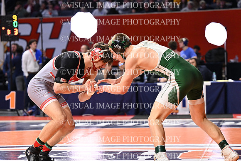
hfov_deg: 16.3
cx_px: 120
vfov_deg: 10.9
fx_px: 844
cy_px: 80
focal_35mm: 126
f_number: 3.2
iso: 2800
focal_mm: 84
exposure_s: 1/1000
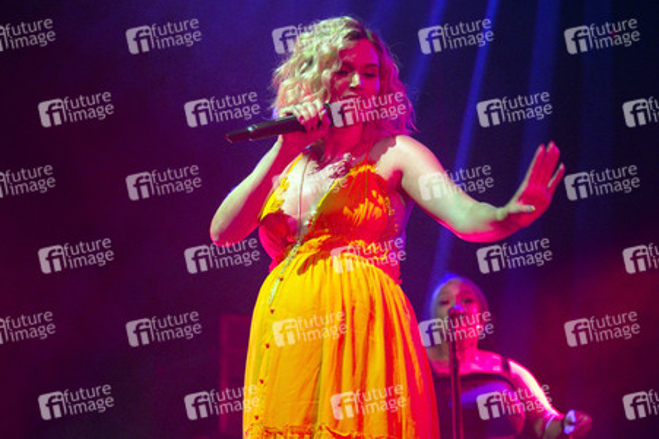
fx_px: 1427
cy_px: 220
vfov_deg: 17.5
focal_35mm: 78
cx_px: 330
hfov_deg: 26.0
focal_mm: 78
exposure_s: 1/125
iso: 1600
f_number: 2.8
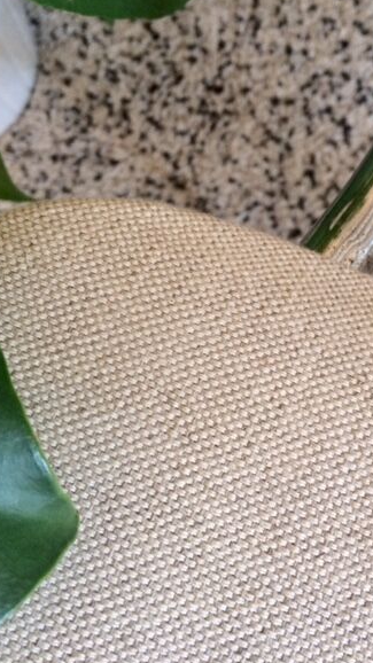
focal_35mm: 35
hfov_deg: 33.5
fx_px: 616
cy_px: 299
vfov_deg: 56.5
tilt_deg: -80.8
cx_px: 241
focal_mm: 4.15
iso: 200
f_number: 2.2
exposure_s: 1/33
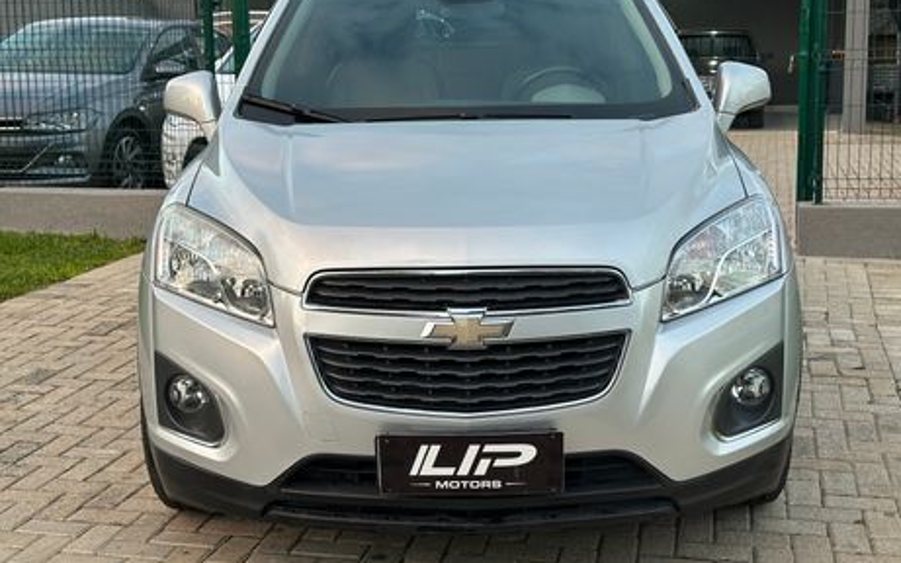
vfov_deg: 24.8
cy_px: 240
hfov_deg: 38.9
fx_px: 1277
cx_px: 457
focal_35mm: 52
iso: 50
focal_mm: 6.86
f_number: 1.78
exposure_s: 1/121
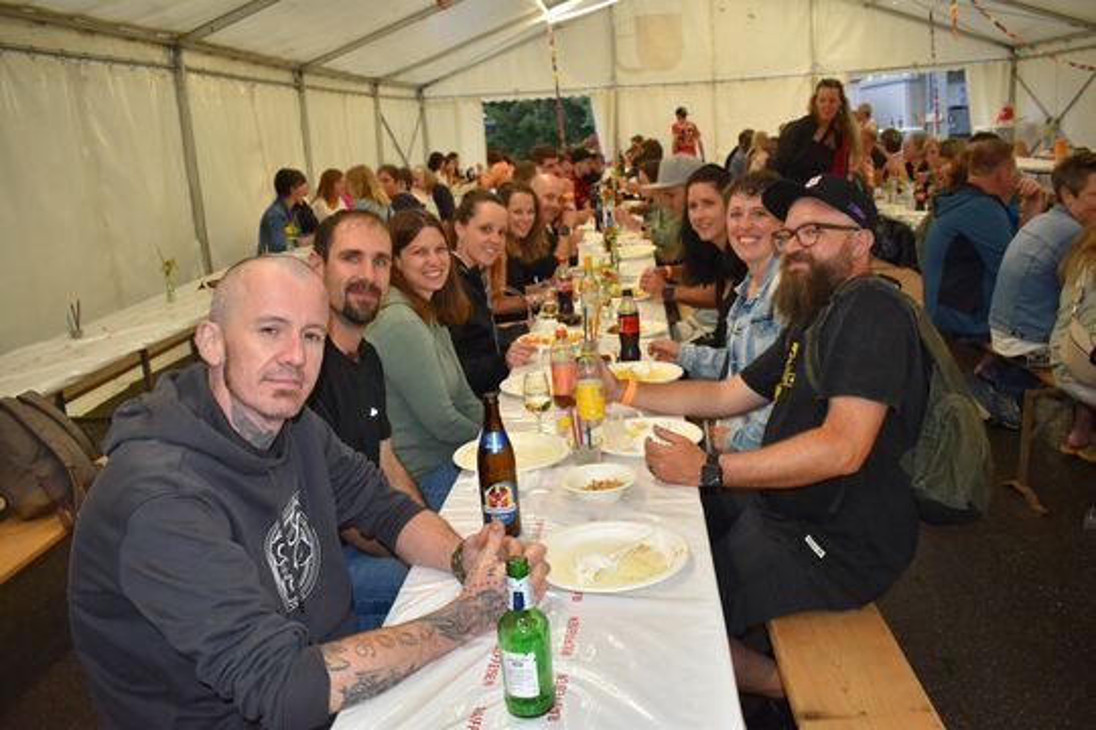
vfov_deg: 43.6
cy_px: 365
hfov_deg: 61.9
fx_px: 913
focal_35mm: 30
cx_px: 548
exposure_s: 1/100
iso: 800
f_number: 5
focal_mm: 20
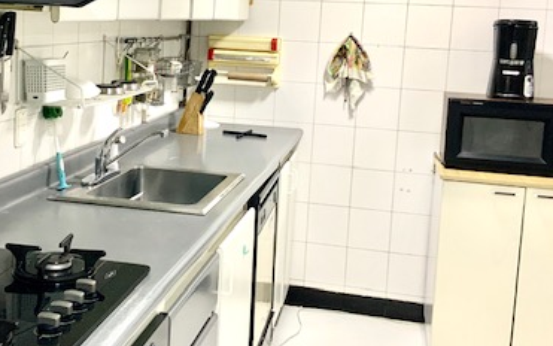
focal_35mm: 53
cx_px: 200
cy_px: 107
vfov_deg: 24.3
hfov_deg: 37.9
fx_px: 799
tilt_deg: -5.7
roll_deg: -2.5
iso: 125
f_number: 1.8
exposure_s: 1/60
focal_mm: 3
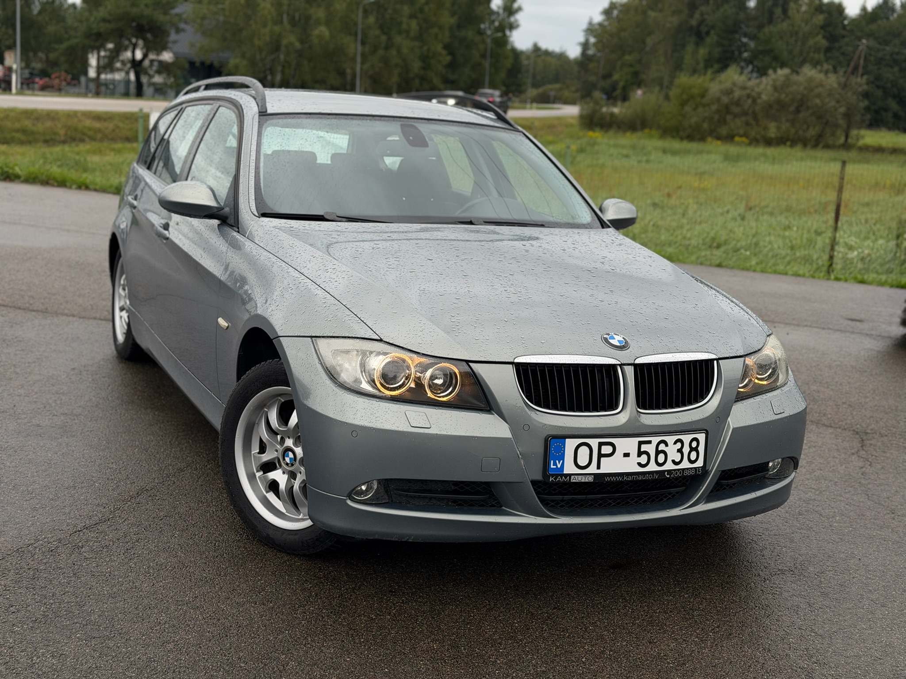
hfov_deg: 39.7
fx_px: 1256
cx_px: 453
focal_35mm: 48
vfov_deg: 30.3
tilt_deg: -11.8
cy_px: 340
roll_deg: -3.5
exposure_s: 1/566
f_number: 1.78
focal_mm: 6.76
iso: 64
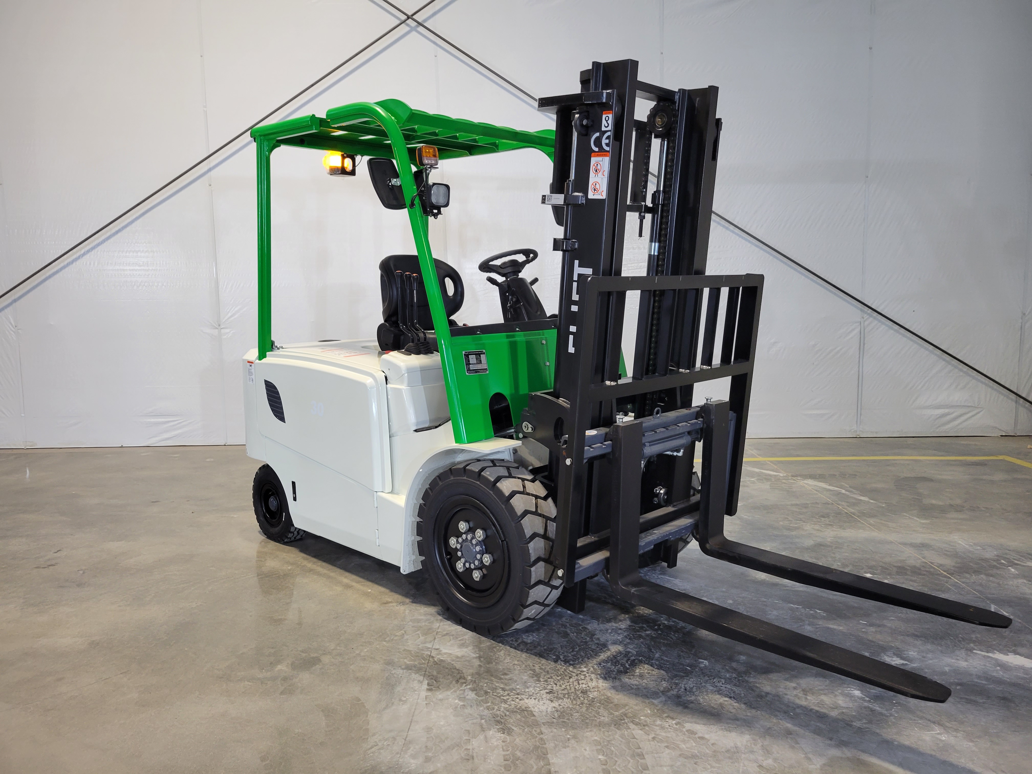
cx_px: 516
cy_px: 387
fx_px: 775
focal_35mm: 26
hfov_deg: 67.3
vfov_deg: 53.1
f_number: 1.8
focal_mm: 5.4
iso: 160
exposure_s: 1/60
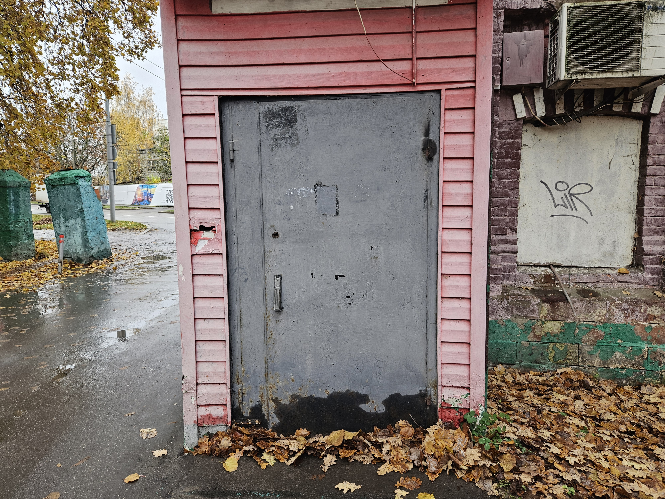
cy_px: 250
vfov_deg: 58.9
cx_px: 332
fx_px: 442
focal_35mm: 23
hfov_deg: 73.9
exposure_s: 1/190
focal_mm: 5.4
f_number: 1.8
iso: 50
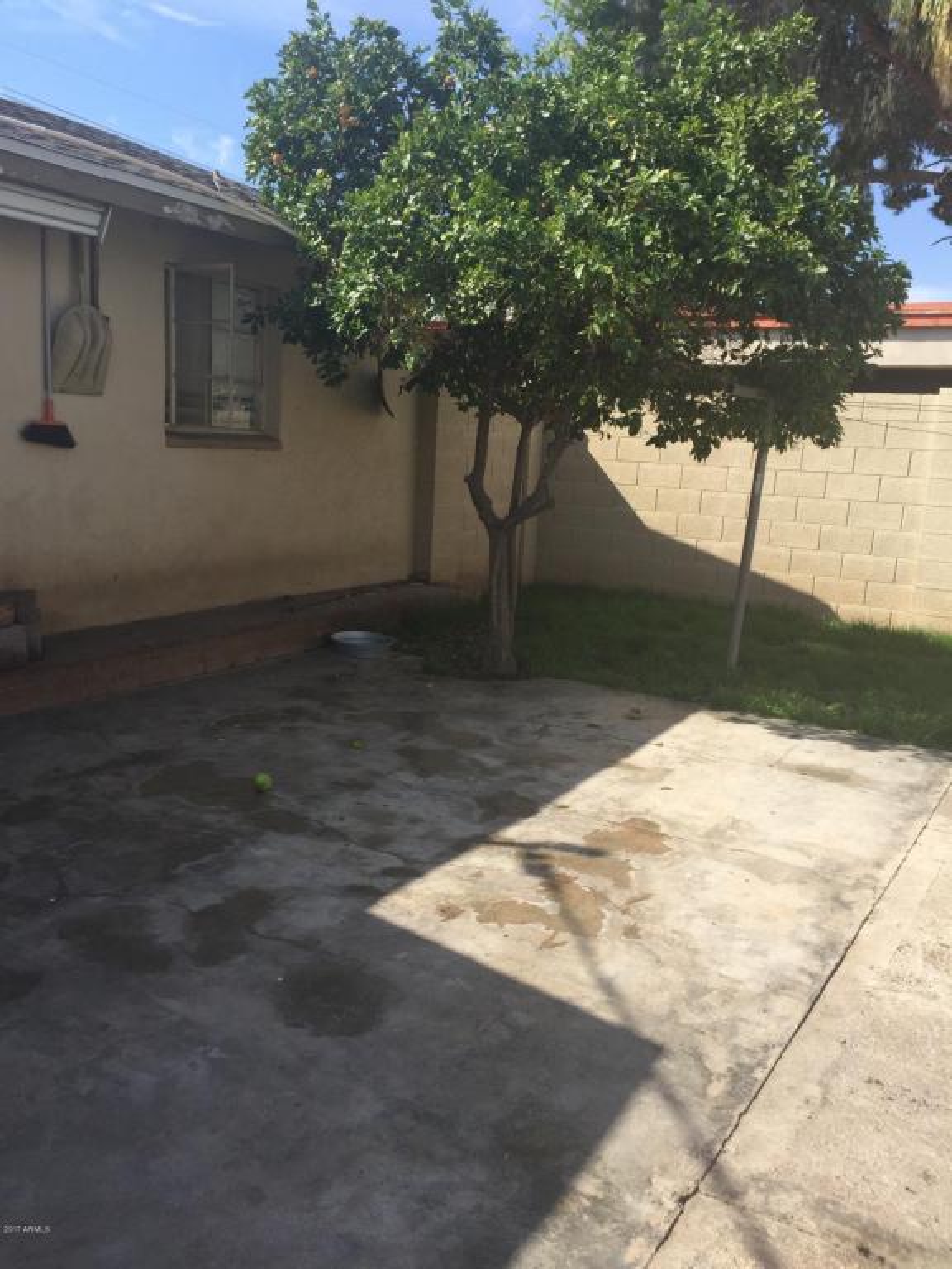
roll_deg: -3.6
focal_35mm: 29
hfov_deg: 48.2
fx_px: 1063
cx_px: 476
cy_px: 634
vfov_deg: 61.7
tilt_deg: -9.2
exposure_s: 1/1464
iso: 32
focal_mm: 4.15
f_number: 2.2
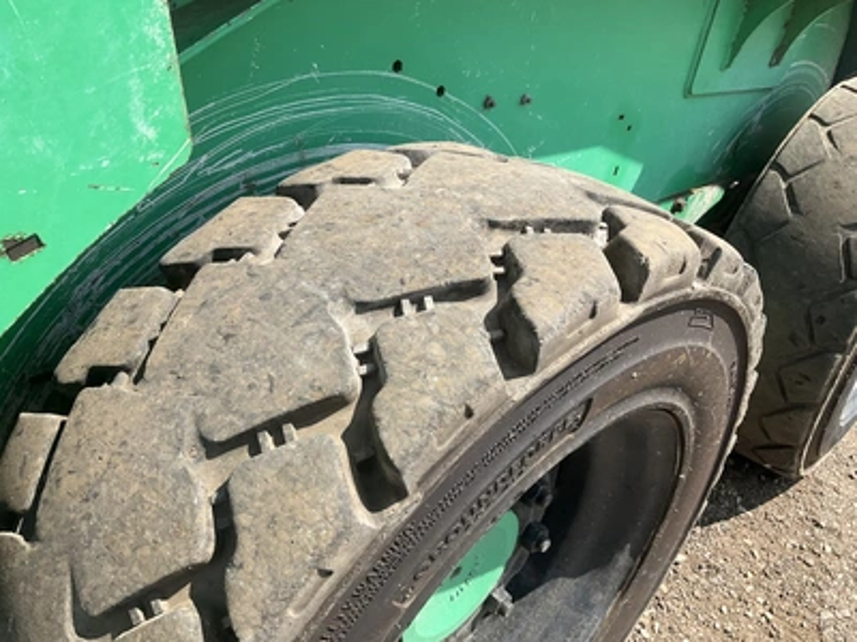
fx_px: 718
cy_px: 321
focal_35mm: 29
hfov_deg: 61.7
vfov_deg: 48.2
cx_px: 428
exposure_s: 1/855
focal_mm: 3
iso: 25
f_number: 1.8
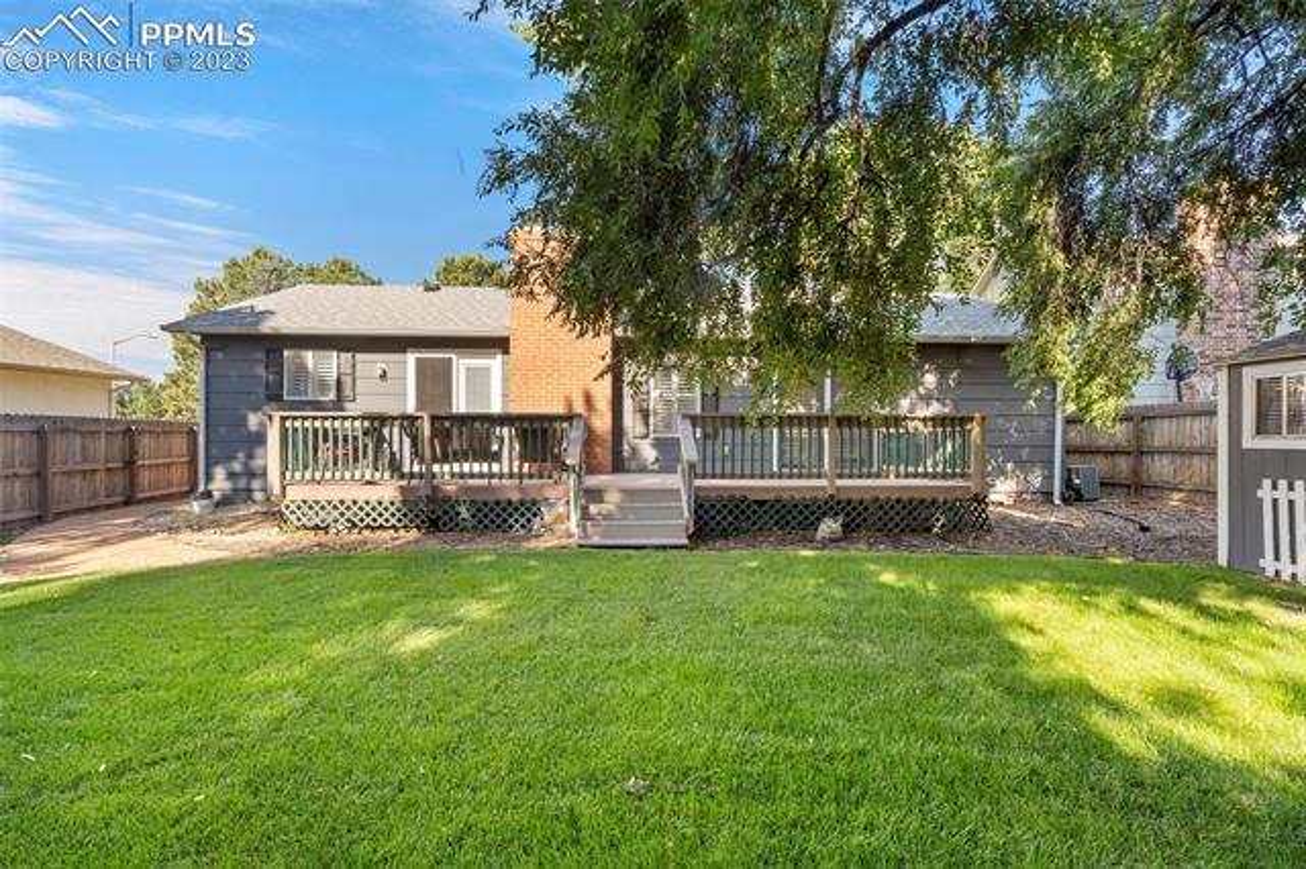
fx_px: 580
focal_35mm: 16
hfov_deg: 96.8
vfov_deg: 73.7
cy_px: 434
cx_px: 653
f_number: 11
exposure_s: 1/25
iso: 200
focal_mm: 16
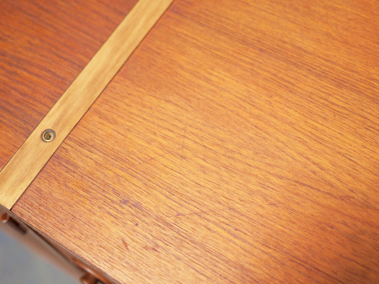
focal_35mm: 46
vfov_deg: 31.5
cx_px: 172
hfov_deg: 41.2
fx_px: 504
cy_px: 161
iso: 250
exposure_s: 1/60
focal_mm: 20
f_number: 1.7
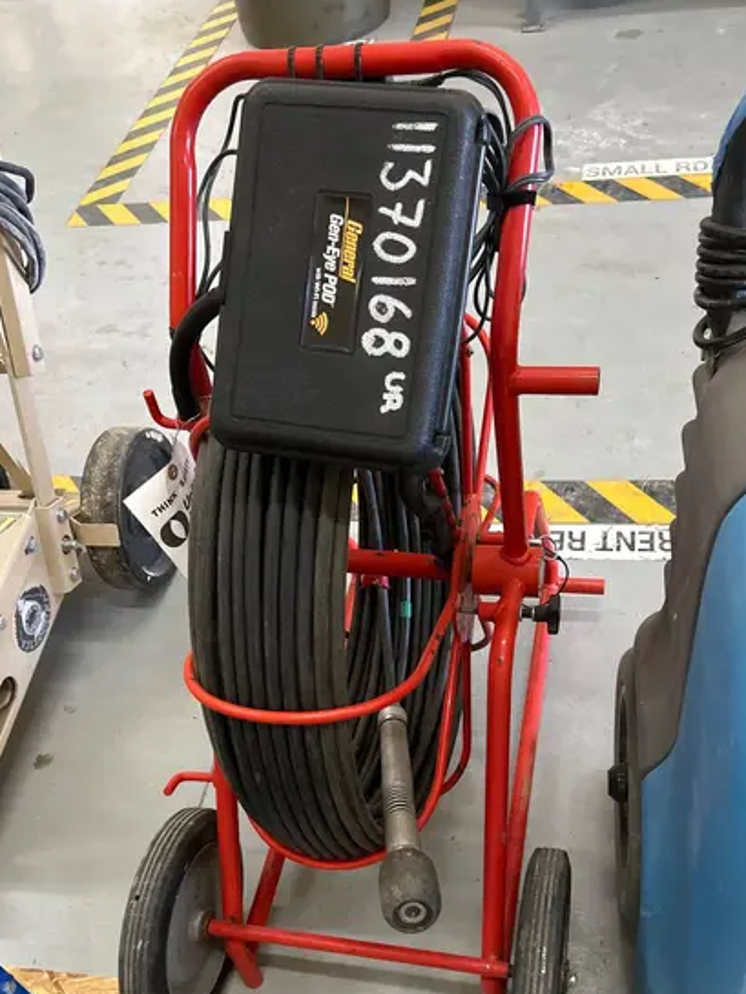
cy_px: 647
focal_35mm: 35
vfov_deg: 51.8
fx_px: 1005
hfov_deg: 40.7
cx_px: 398
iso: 200
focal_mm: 5.7
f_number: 1.5
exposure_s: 1/60
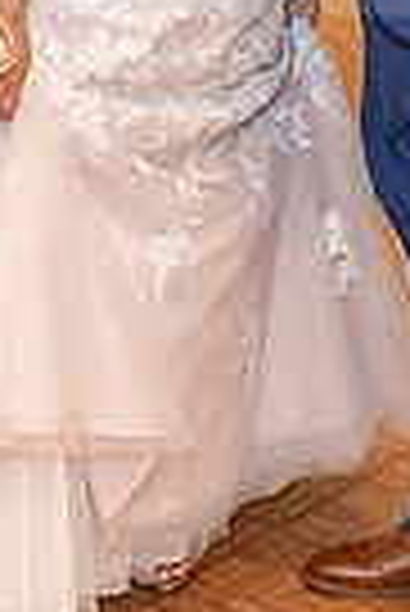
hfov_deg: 11.5
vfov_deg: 16.6
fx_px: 2028
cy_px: -90
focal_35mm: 119
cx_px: 186
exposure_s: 1/200
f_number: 2.8
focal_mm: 24
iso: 2500
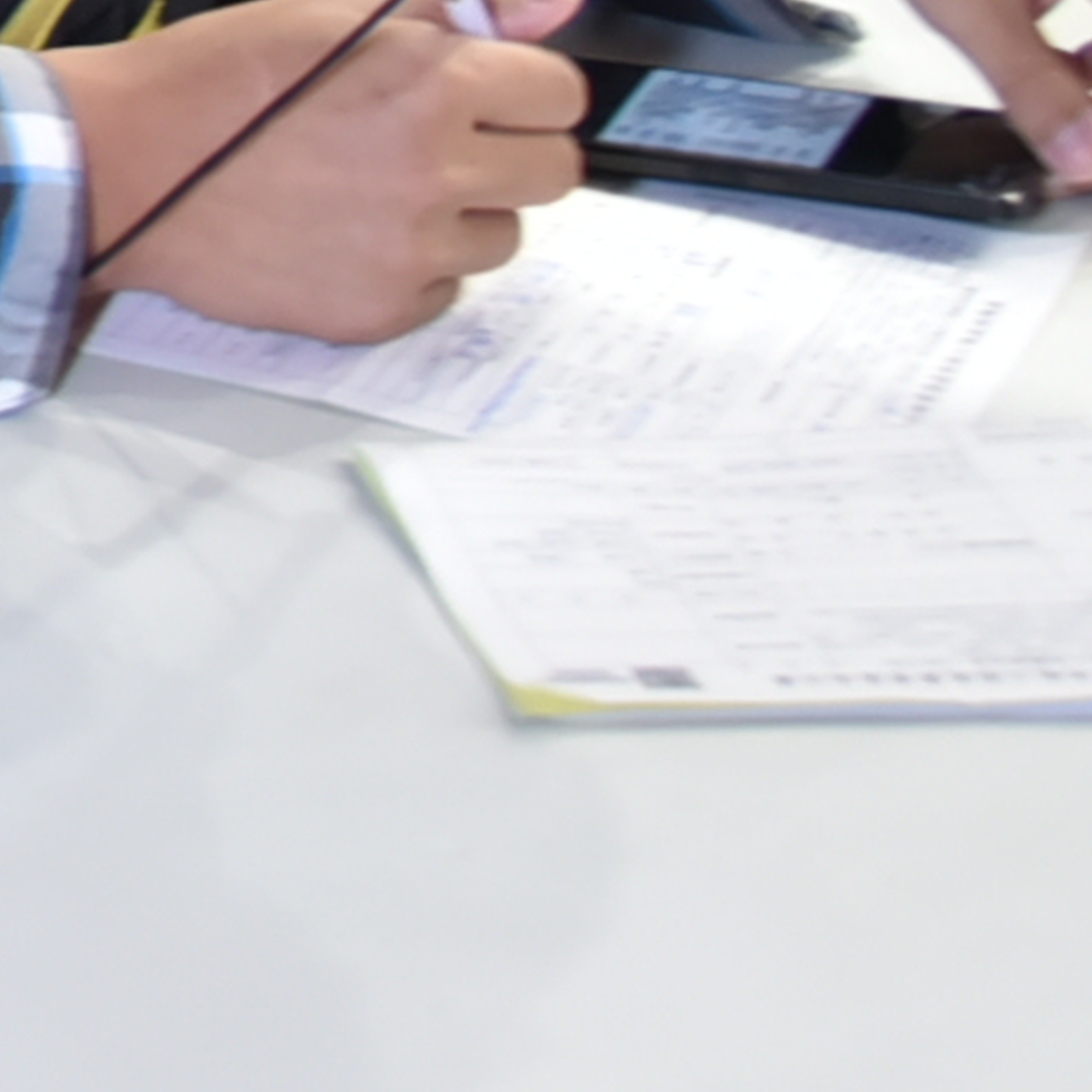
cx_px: -2247
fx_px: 6353
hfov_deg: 8.2
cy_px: -1138
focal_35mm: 178
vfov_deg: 9.2
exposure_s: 1/30
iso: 1250
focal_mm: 30
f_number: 4
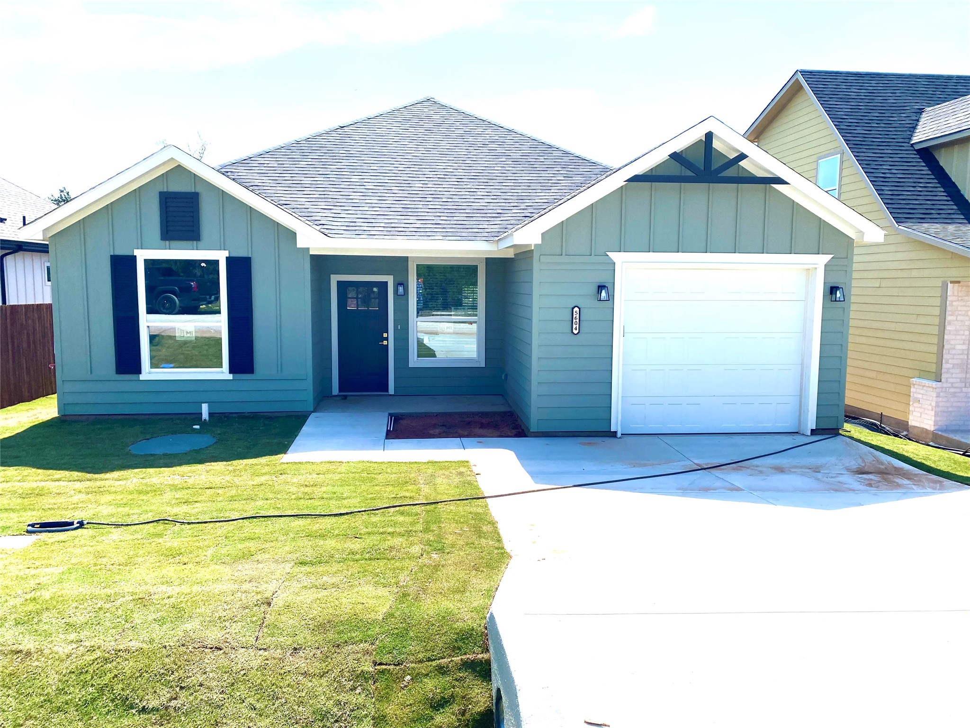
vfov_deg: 53.1
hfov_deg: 67.3
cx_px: 485
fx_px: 729
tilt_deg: -6.8
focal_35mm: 26
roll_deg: -0.7
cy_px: 364
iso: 32
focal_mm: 4.25
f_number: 1.8
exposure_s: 1/3846
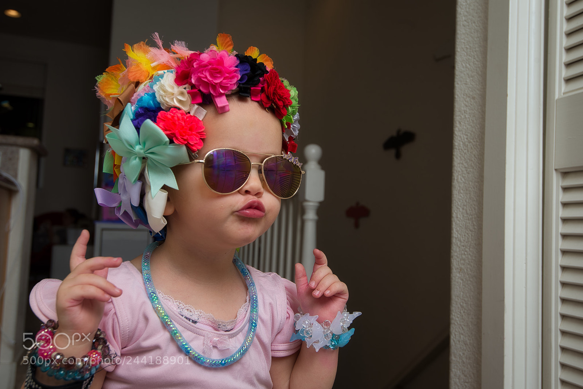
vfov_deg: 37.9
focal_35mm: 35
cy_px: 194
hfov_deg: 54.4
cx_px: 292
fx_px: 567
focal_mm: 35
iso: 100
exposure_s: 1/160
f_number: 7.1
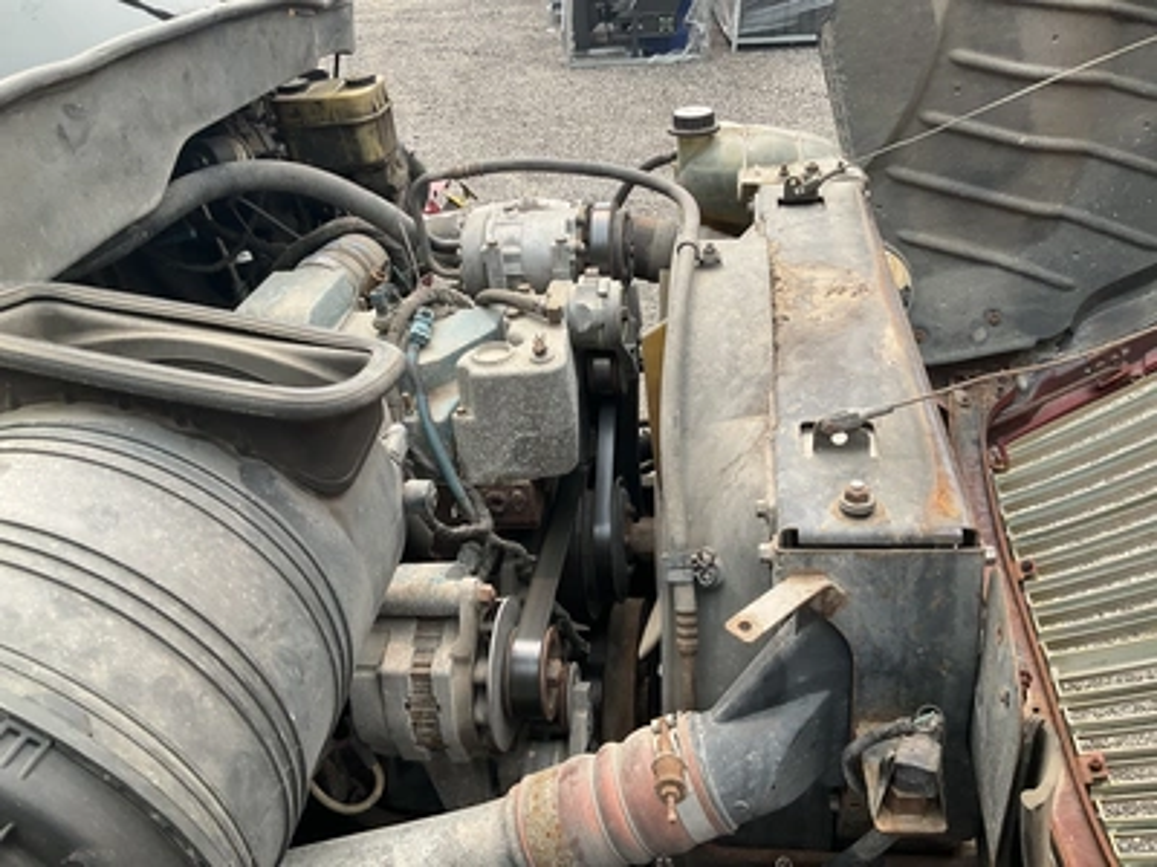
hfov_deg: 61.7
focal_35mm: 29
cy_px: 434
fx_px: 969
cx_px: 578
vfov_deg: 48.2
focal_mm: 3
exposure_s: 1/465
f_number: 1.8
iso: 25
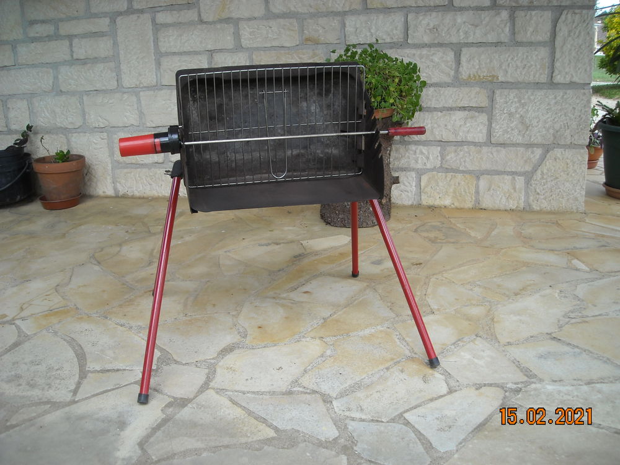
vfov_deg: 40.7
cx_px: 310
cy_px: 232
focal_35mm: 35
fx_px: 627
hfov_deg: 52.6
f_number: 2.8
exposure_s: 1/135
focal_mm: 5.7
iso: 64
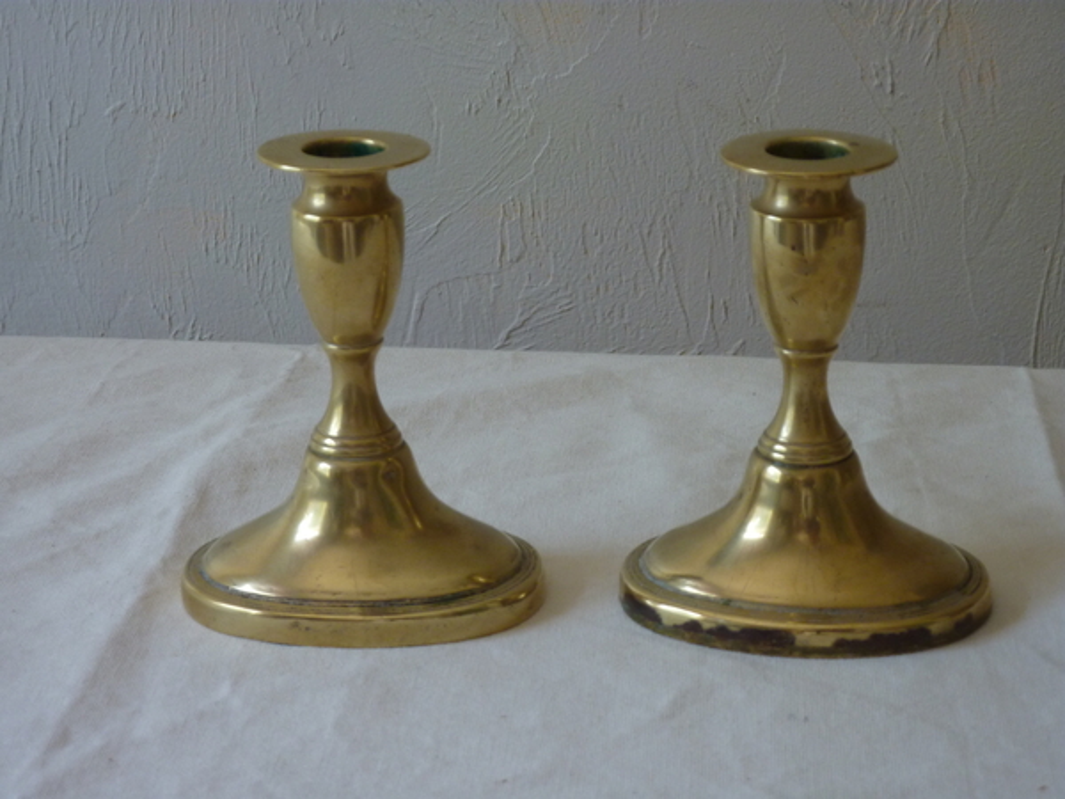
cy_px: 400
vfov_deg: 16.4
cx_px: 532
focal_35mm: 90
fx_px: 2769
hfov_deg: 21.8
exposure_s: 1/40
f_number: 4.3
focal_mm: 14.7
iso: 200
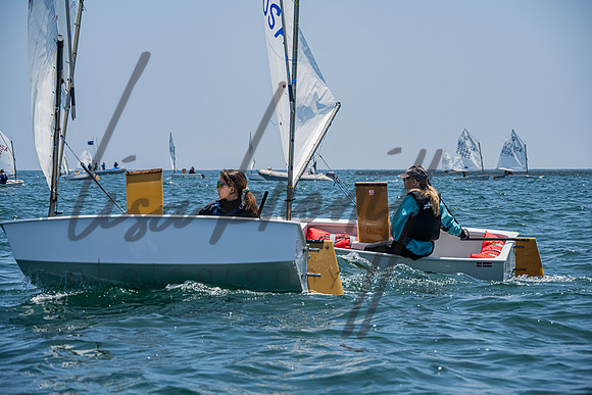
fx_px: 2004
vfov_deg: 11.3
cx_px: 298
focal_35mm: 122
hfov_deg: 16.8
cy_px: 198
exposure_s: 1/2500
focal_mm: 120
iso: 500
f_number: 6.7
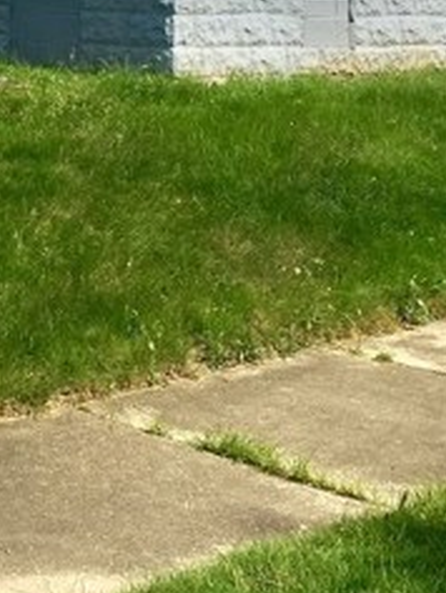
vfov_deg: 19.0
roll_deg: -1.1
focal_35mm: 94
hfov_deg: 15.2
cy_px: -220
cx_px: -90
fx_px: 1613
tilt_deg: +7.1
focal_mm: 4.15
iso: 25
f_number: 2.2
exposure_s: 1/2481
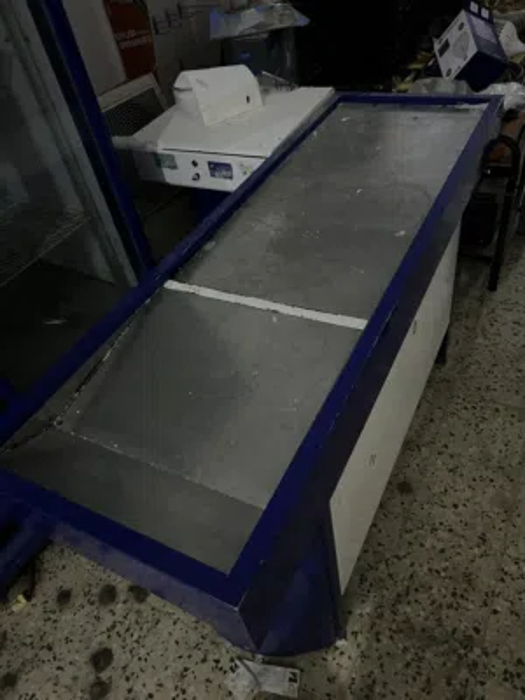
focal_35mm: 26
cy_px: 350
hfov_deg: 53.1
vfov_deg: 67.3
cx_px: 262
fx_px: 526
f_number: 1.5
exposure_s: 1/20
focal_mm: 5.7
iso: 800
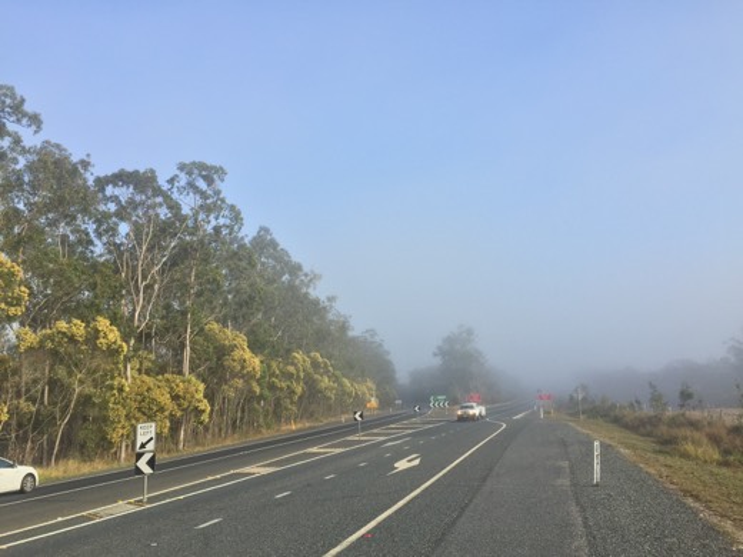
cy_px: 278
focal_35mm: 29
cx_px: 372
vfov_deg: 48.2
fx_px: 622
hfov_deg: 61.7
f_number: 2.2
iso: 32
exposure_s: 1/964
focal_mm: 4.15
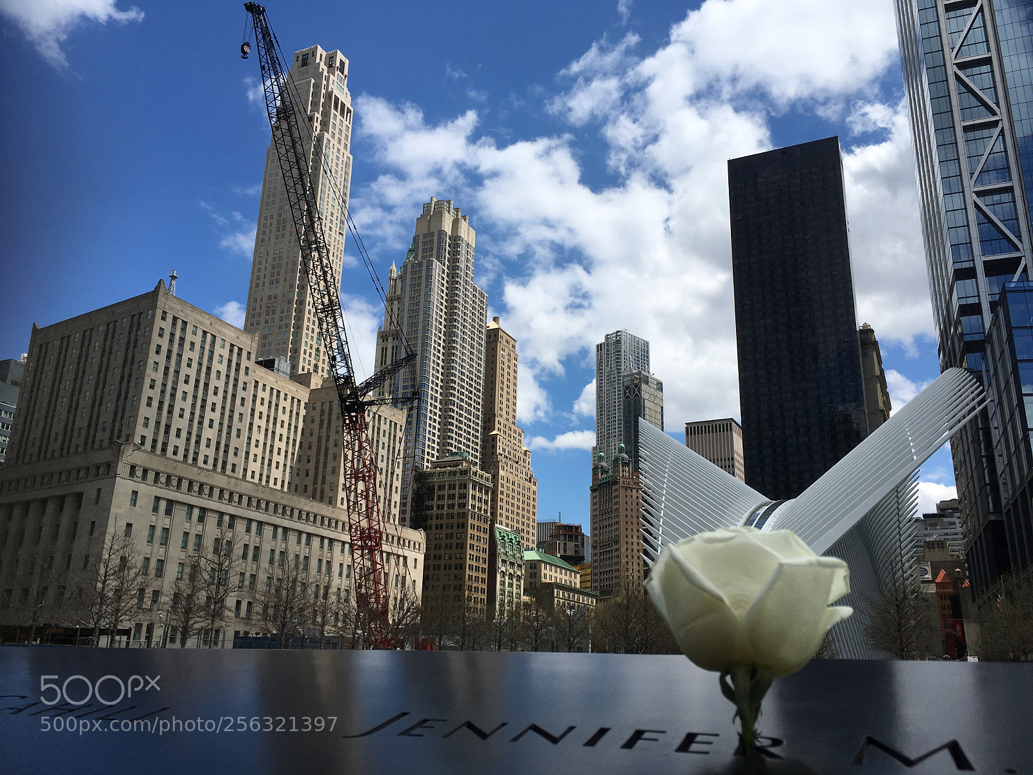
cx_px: 516
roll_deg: -1.1
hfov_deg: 61.7
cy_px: 388
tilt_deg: +17.5
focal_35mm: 29
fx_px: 865
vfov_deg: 48.2
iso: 25
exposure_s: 1/3077
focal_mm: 4.15
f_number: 2.2
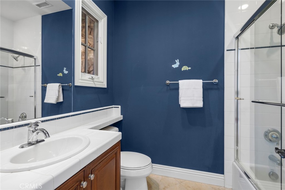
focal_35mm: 16
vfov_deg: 73.7
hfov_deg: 96.8
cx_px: 142
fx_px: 127
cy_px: 95
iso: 200
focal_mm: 16
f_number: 9
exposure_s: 1/5
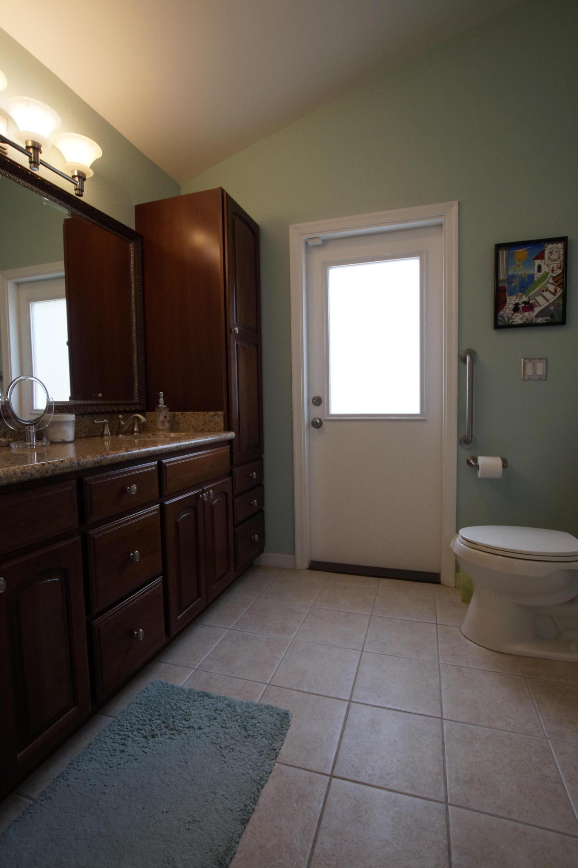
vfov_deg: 95.0
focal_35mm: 16
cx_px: 289
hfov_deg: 72.0
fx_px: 398
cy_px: 434
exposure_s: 1/160
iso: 500
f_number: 4
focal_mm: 11
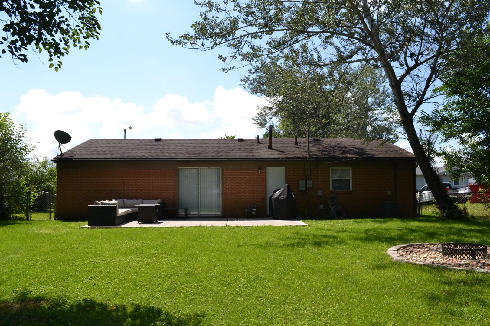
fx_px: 367
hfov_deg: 67.4
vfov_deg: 47.9
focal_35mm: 27
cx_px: 245
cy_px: 163
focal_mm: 18
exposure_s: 1/200
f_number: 8
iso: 100
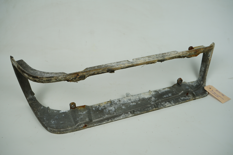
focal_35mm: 36
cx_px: 115
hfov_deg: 53.1
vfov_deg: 36.9
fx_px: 233
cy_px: 78
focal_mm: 35
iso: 200
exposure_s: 1/200
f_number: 7.1
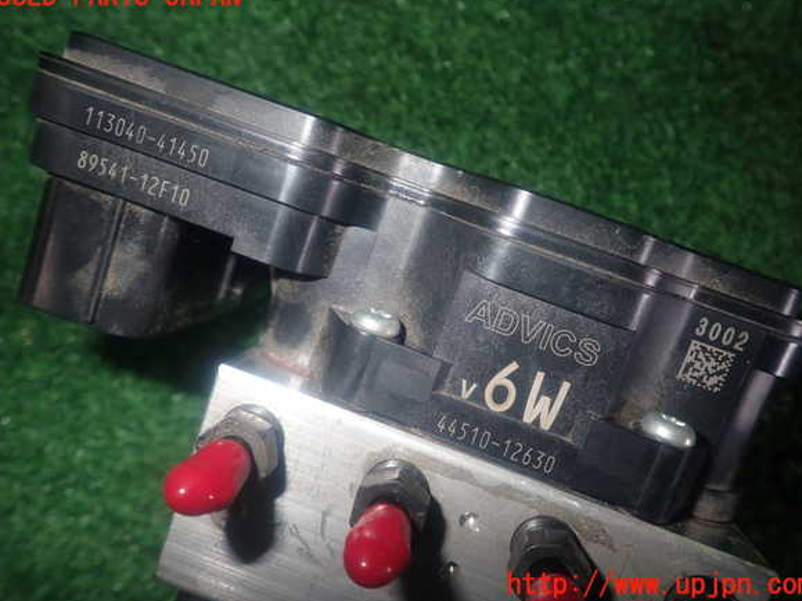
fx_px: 672
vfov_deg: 48.2
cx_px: 404
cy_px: 291
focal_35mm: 29
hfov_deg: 61.7
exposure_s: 1/30
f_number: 6.3
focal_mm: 5.05
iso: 200
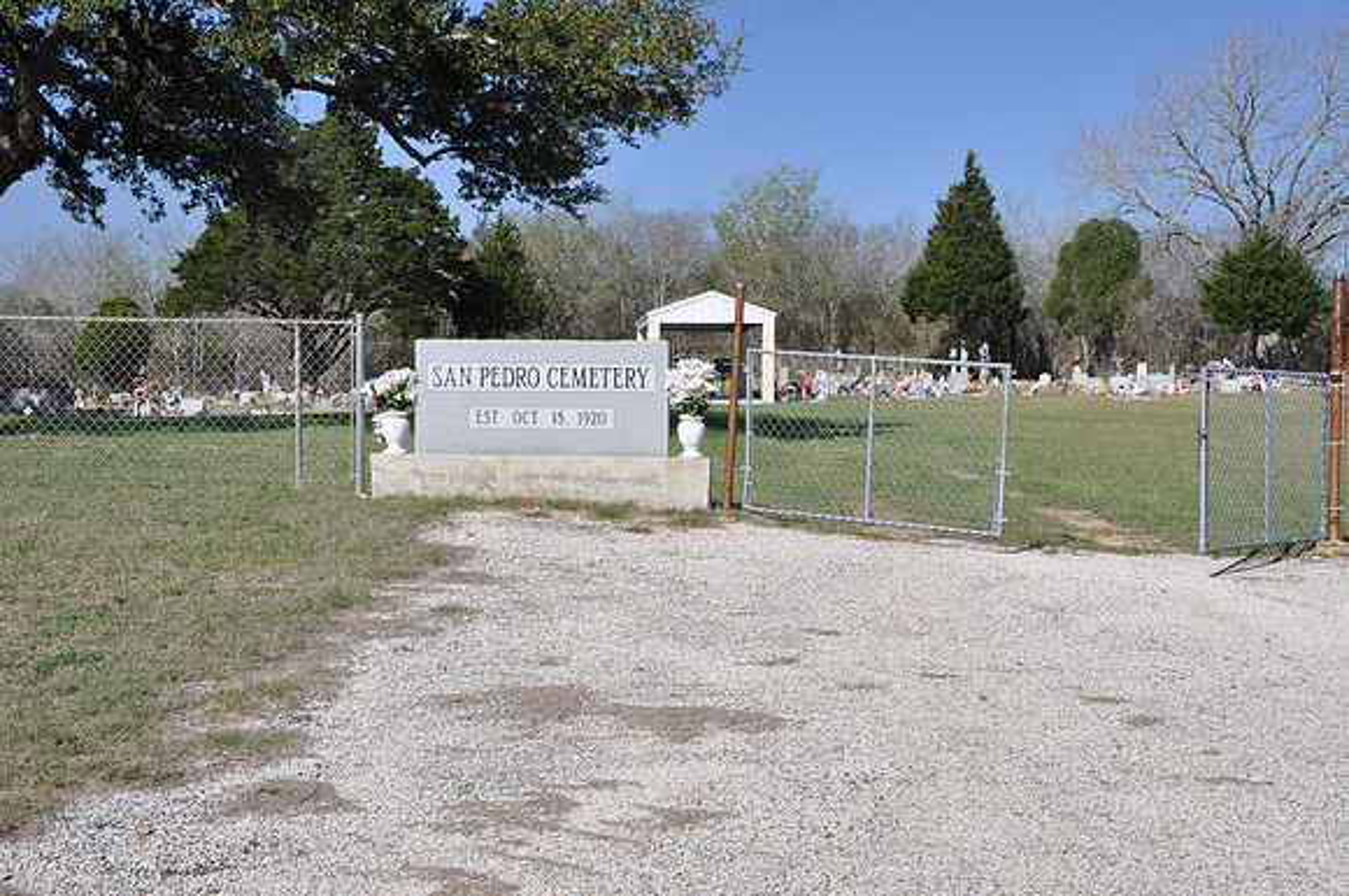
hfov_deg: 38.9
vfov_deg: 26.4
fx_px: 1908
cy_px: 448
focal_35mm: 51
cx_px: 674
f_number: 11
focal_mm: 34
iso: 200
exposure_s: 1/125
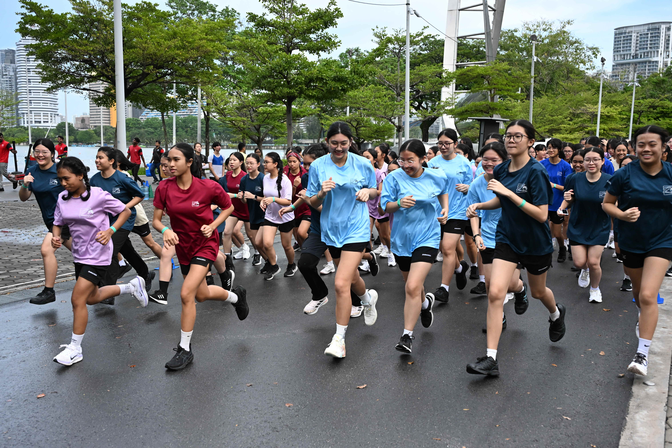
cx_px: 336
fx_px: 635
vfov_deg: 38.9
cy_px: 224
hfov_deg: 55.8
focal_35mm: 34
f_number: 4
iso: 2800
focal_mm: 34
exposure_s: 1/8000
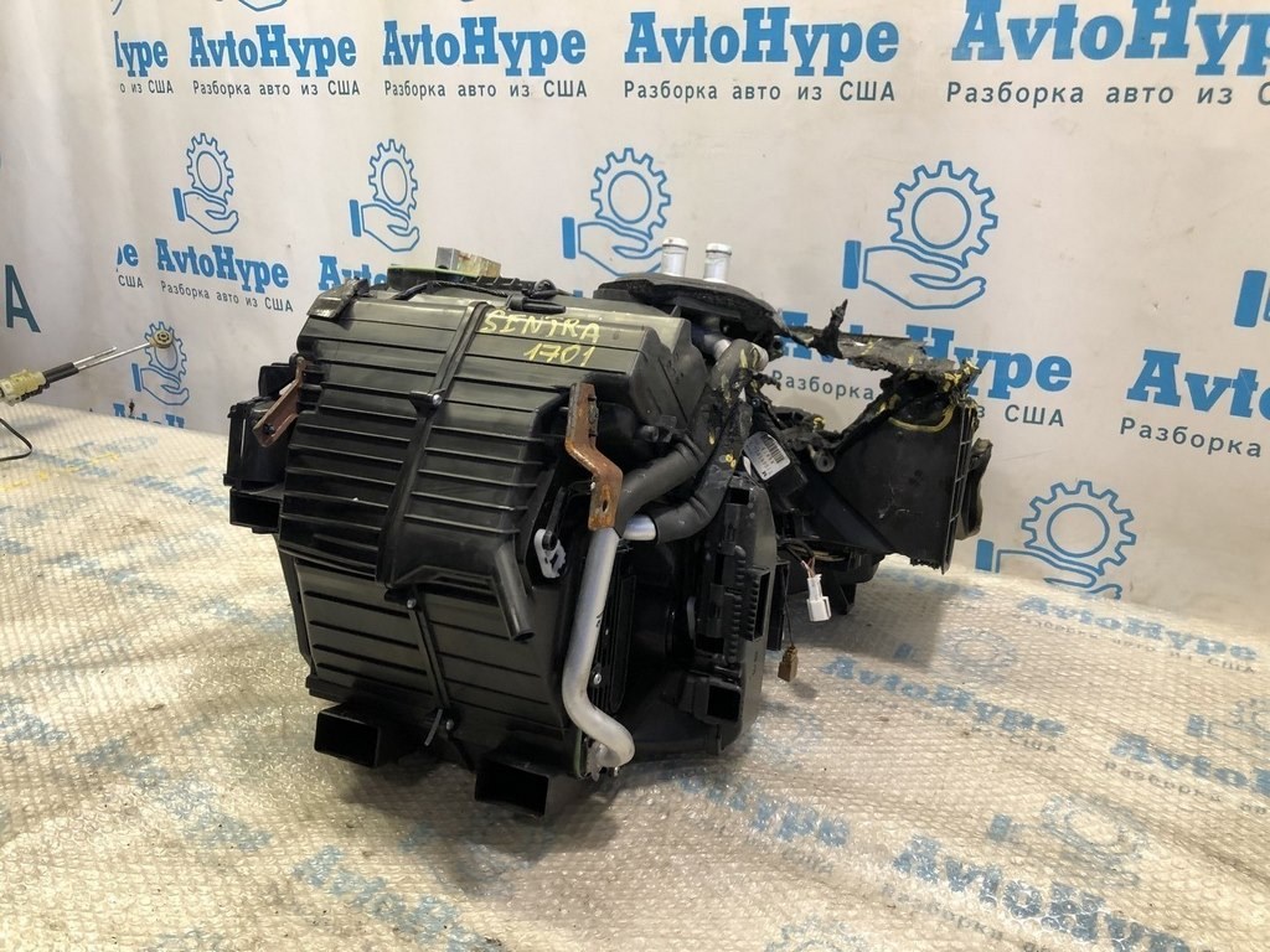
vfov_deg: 49.7
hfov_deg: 63.4
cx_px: 635
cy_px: 476
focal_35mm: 28
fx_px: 1027
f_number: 1.8
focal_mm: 4
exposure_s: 1/25
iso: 40
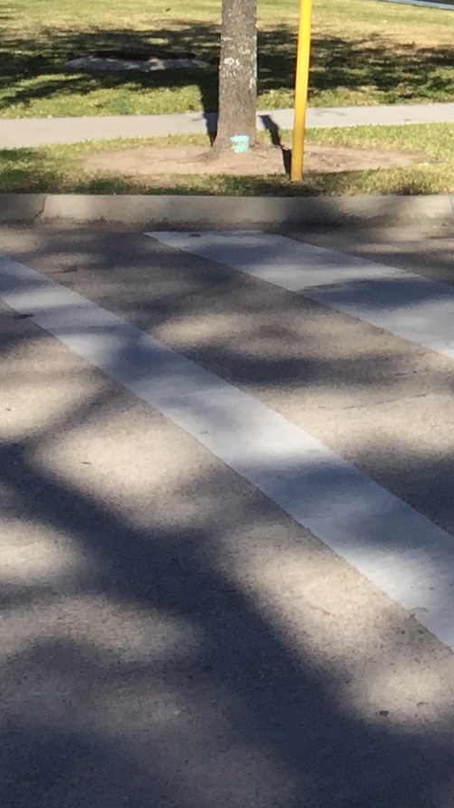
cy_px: -281
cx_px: 794
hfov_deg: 10.0
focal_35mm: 115
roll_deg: -1.2
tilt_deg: +6.8
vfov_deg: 17.3
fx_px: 2463
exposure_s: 1/1522
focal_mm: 4.15
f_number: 2.2
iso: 32
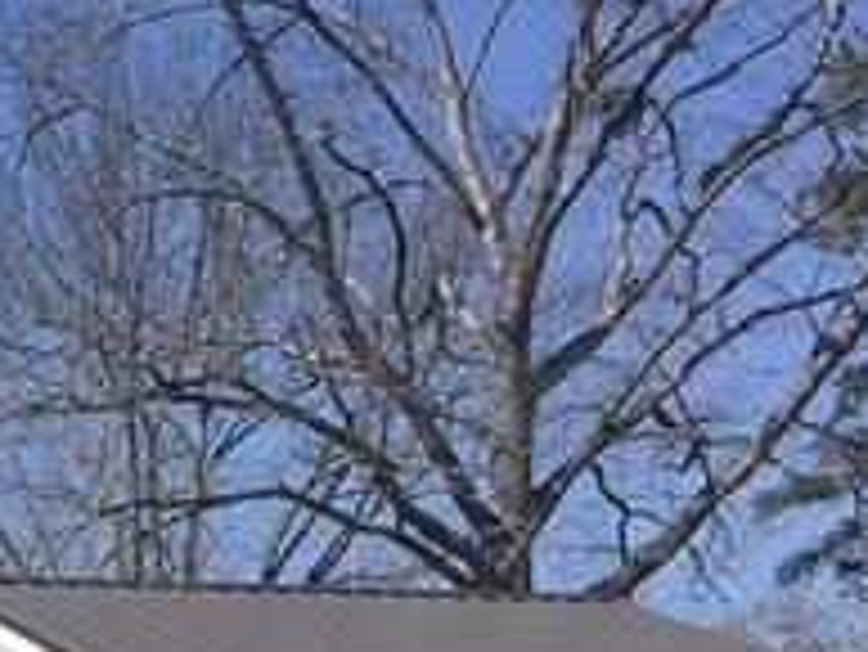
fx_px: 3011
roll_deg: +0.1
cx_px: -333
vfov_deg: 11.6
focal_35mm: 120
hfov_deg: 15.4
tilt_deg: +2.3
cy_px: 1124
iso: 25
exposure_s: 1/1282
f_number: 2.2
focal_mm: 4.15
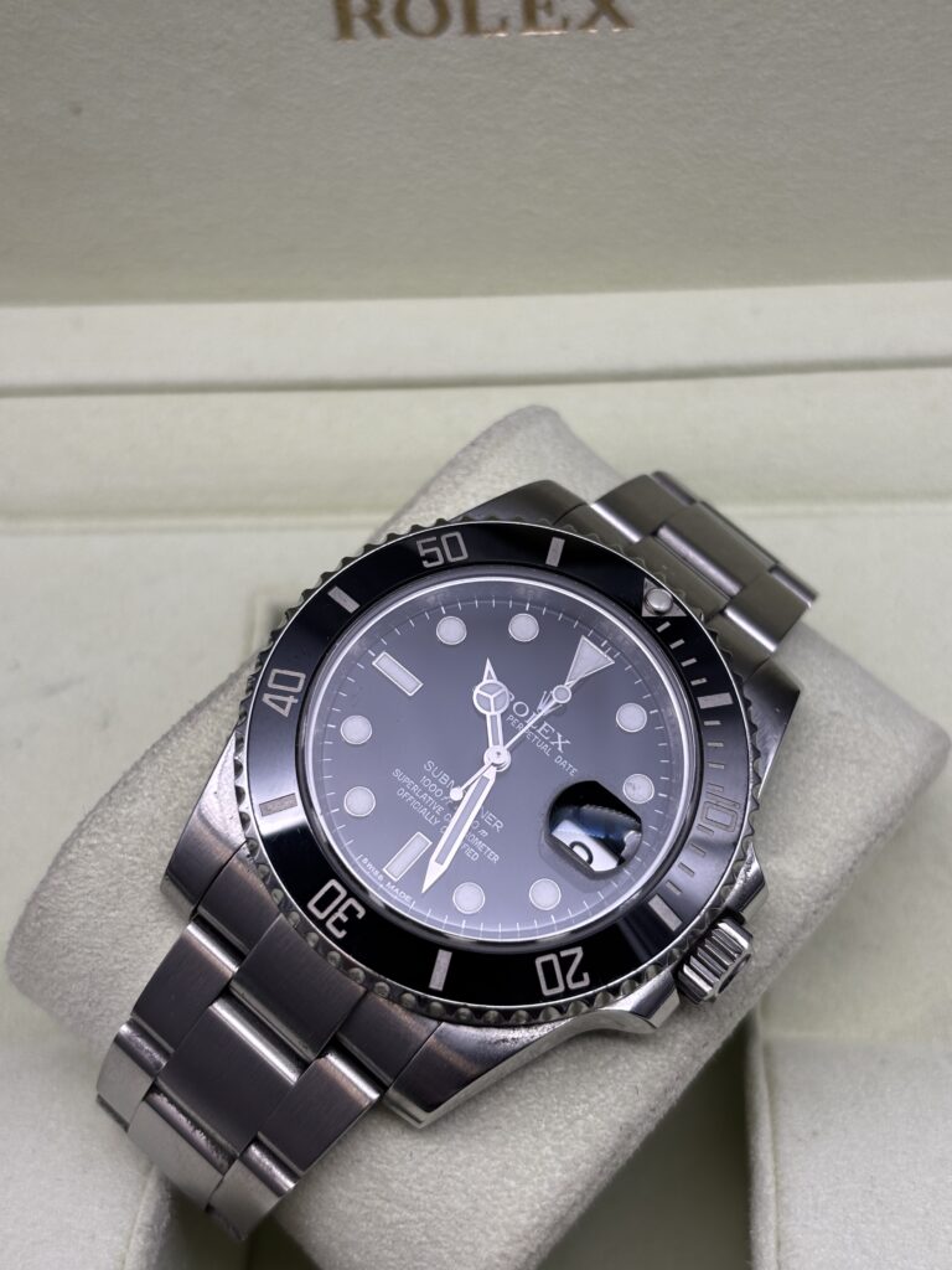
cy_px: 635
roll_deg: +6.7
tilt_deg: -44.7
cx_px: 476
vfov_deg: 36.8
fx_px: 1907
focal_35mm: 52
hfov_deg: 28.0
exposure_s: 1/110
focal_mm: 5.96
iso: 25
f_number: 1.6
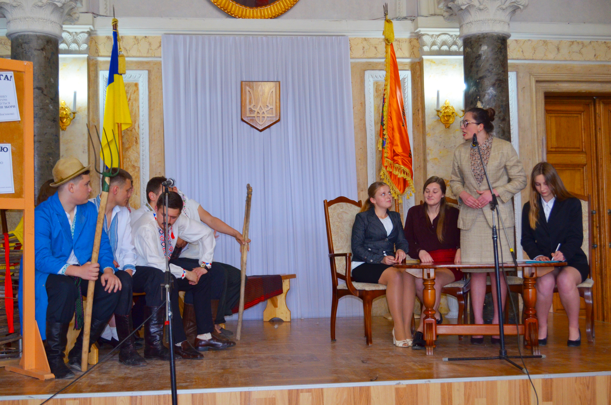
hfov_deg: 41.2
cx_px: 306
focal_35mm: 48
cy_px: 202
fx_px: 813
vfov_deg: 28.0
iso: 800
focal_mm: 32
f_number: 4.8
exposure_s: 1/60
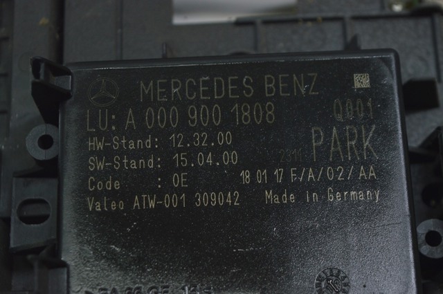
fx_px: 1014
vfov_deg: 16.5
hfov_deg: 24.6
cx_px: 222
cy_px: 147
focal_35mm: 82
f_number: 5.6
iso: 400
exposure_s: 1/40
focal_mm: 55
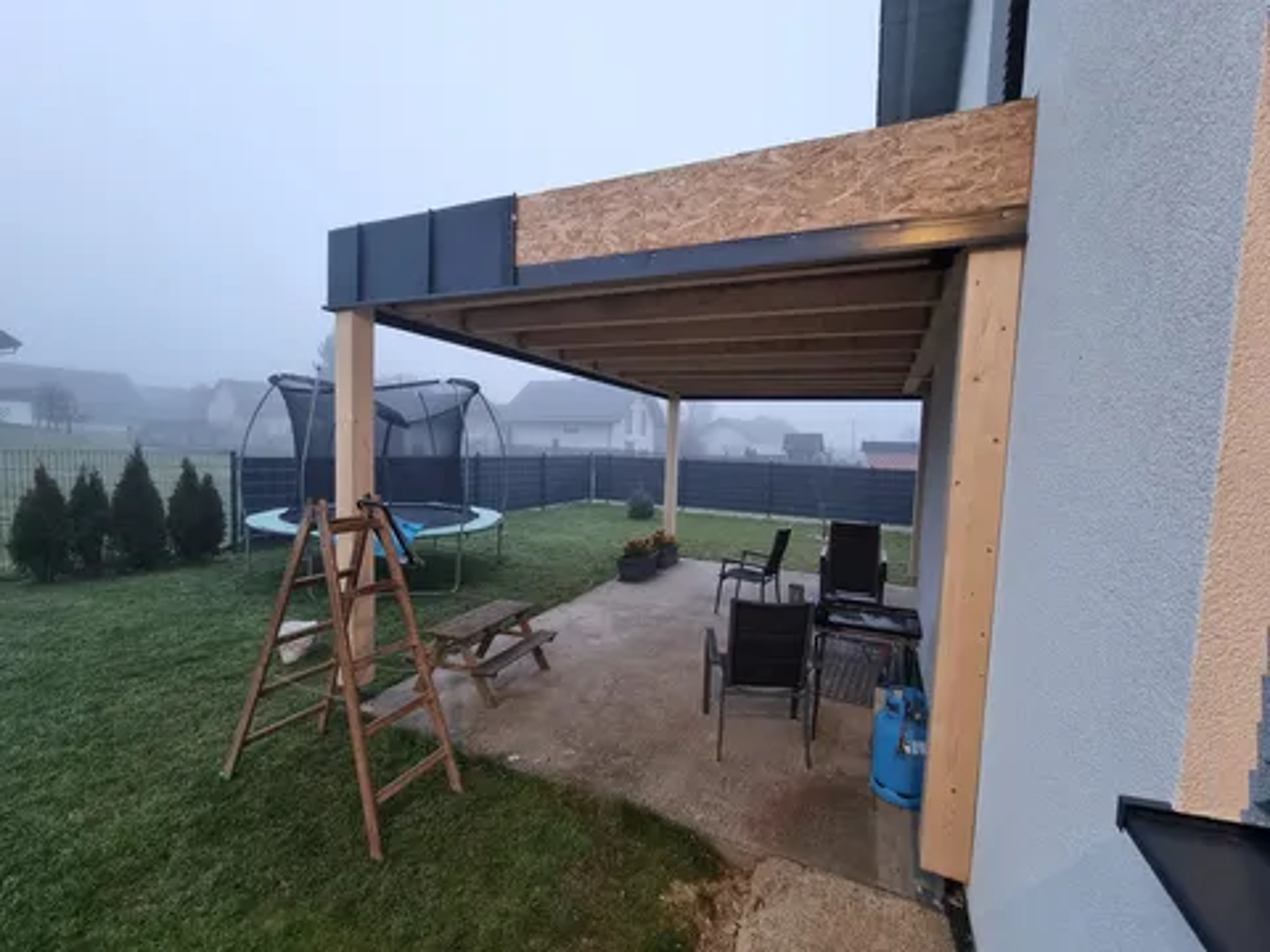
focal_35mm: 13
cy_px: 476
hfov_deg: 106.2
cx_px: 635
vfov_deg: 89.9
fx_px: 477
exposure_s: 1/33
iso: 320
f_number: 2.2
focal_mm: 2.2
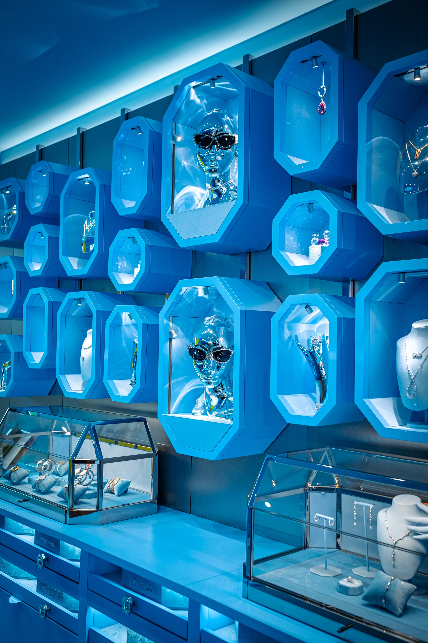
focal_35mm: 35
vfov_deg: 54.4
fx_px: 624
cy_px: 322
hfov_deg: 37.9
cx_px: 214
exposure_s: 1/125
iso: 200
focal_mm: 23
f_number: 4
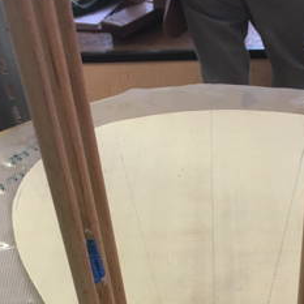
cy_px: 330
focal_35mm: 66
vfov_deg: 24.4
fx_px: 656
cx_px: 231
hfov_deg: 25.8
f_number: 2.2
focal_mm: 4.15
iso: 64
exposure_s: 1/33
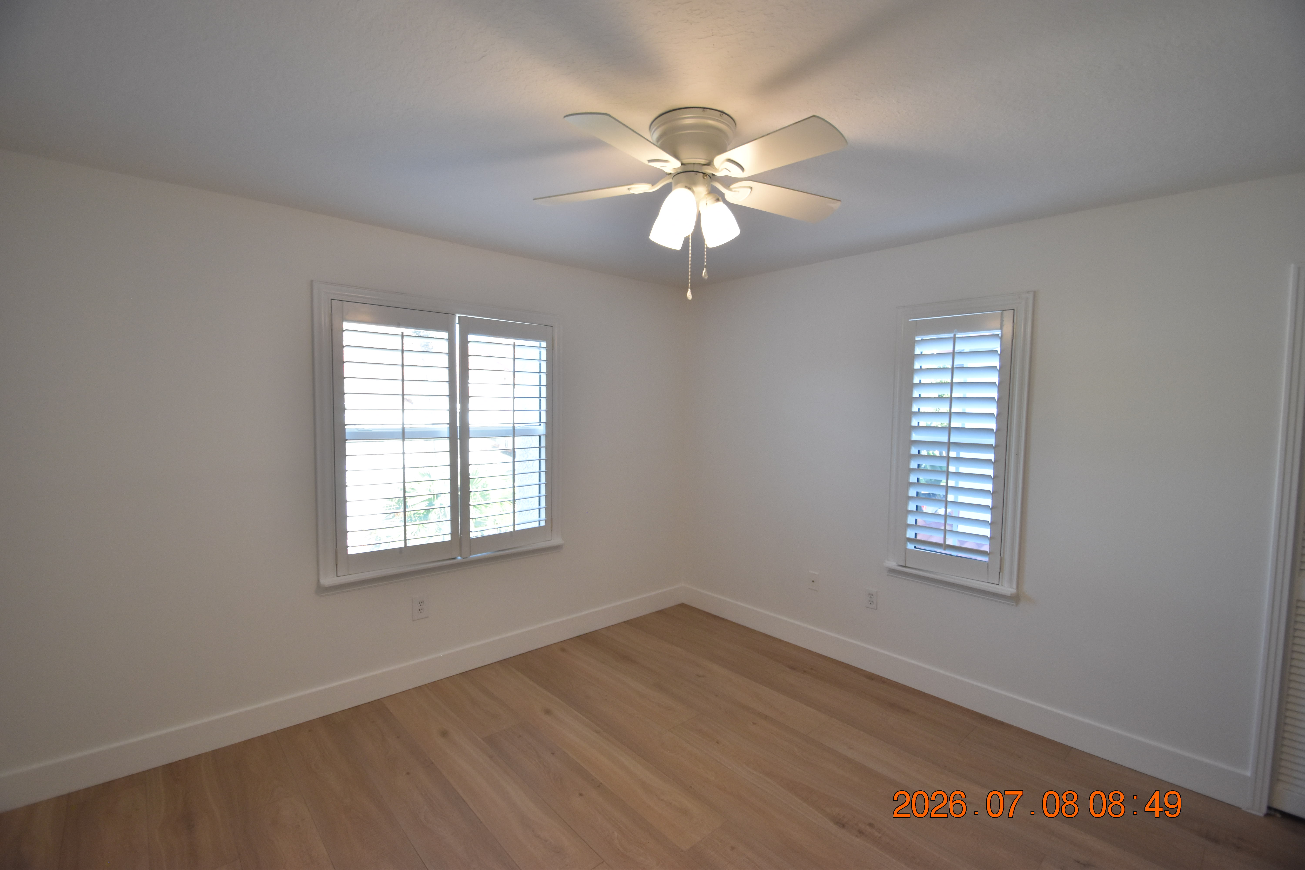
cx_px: 652
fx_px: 544
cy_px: 435
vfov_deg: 77.3
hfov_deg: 100.4
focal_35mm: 15
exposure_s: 1/180
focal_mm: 10
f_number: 3.5
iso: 800
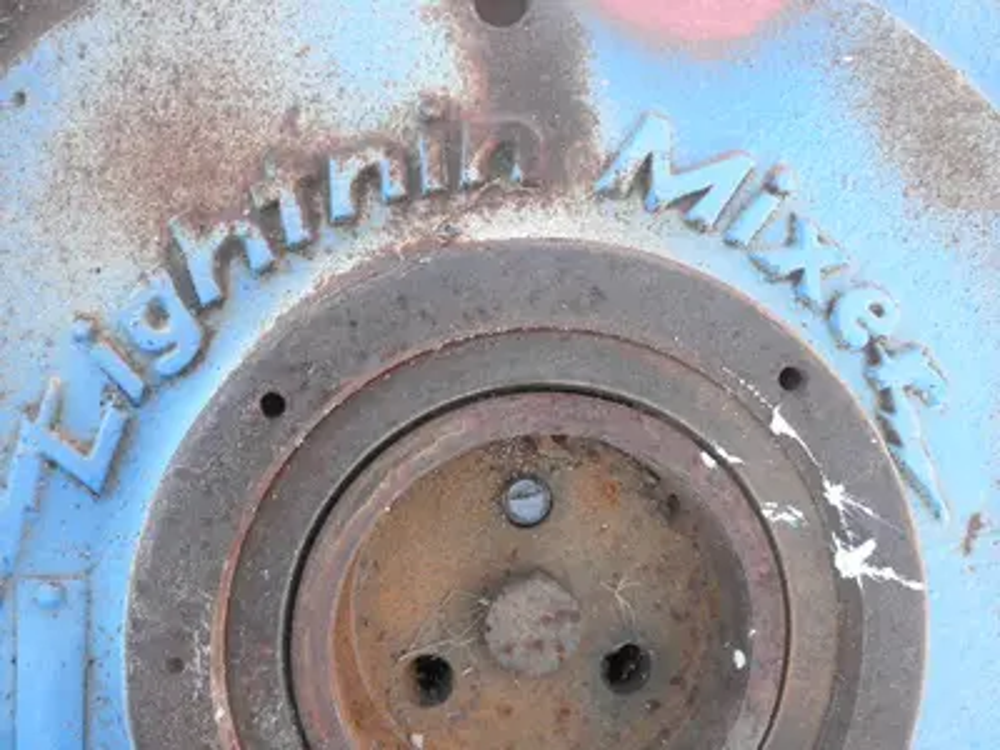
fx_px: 1271
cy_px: 375
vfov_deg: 32.9
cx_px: 500
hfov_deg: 42.9
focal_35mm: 44
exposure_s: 1/80
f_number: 3.4
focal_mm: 7.9
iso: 100
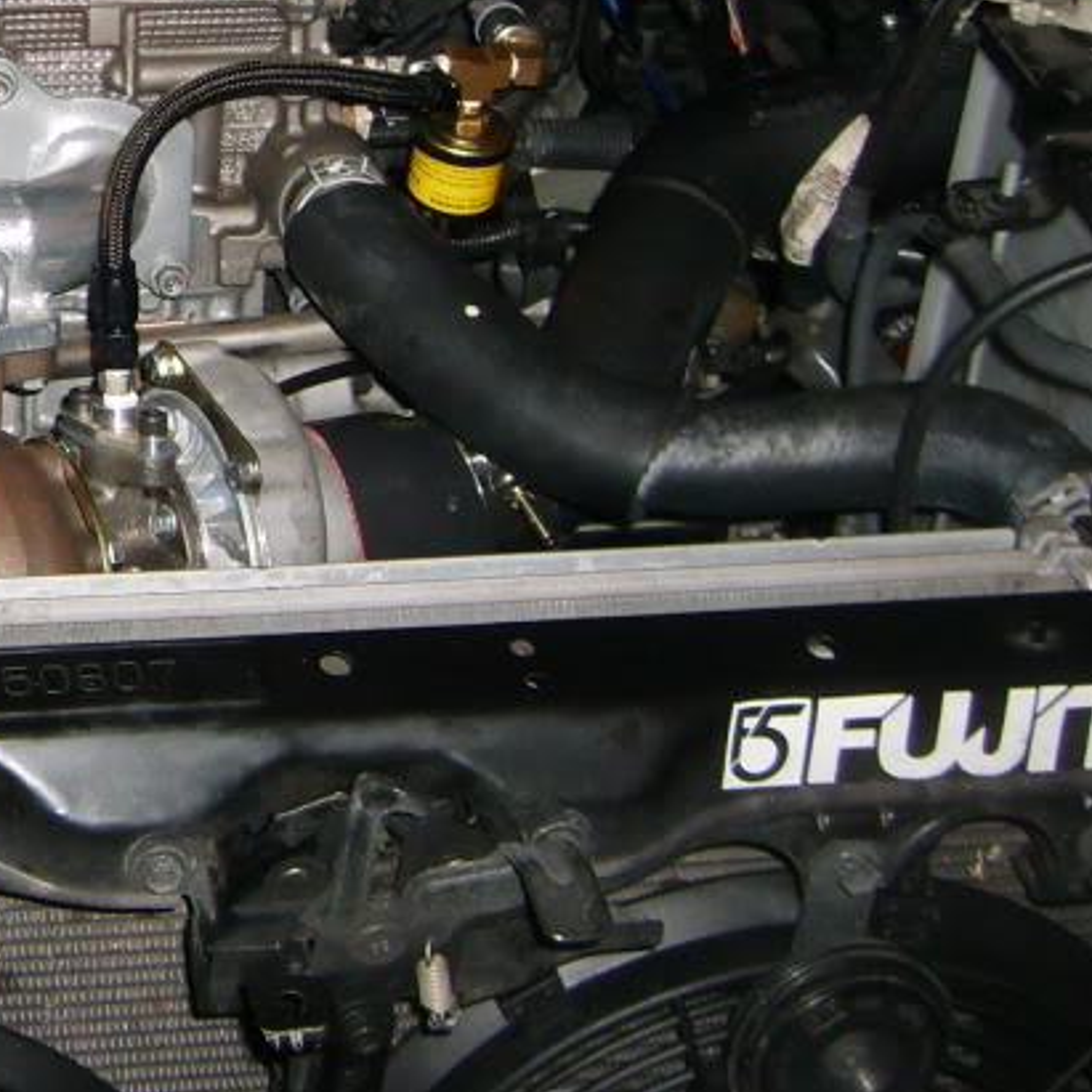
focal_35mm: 77
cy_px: 218
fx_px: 2748
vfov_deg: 22.2
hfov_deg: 20.8
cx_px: -250
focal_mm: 5.8
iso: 100
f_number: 2.8
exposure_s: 1/45
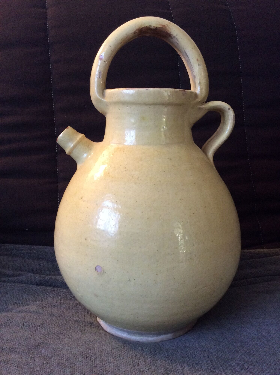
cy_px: 188
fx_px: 346
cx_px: 140
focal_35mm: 32
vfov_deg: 56.9
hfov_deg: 44.1
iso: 160
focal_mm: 3.3
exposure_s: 1/25
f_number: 2.4
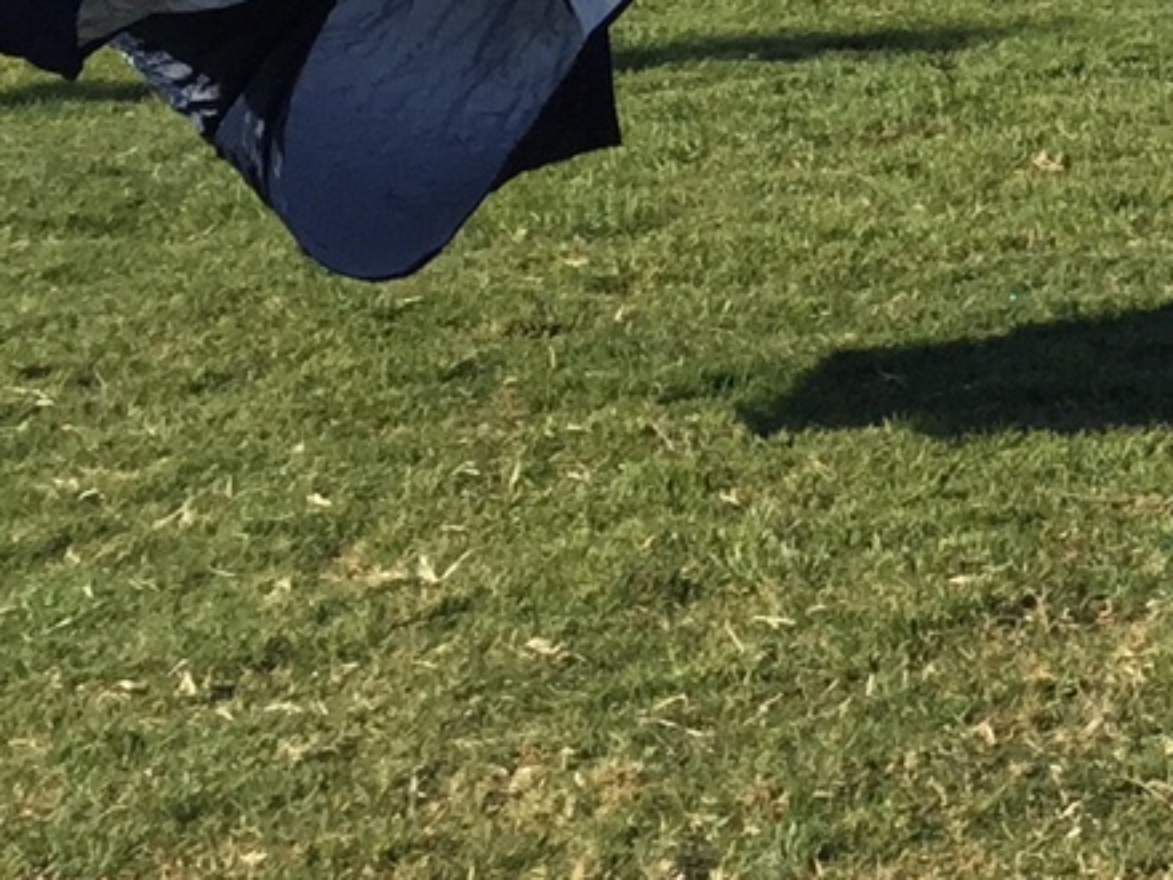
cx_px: 2247
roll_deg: -2.8
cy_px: -579
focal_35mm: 135
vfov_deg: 10.5
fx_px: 4575
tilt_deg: -1.1
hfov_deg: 12.9
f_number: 2.2
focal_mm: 4.15
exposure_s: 1/1522
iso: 32
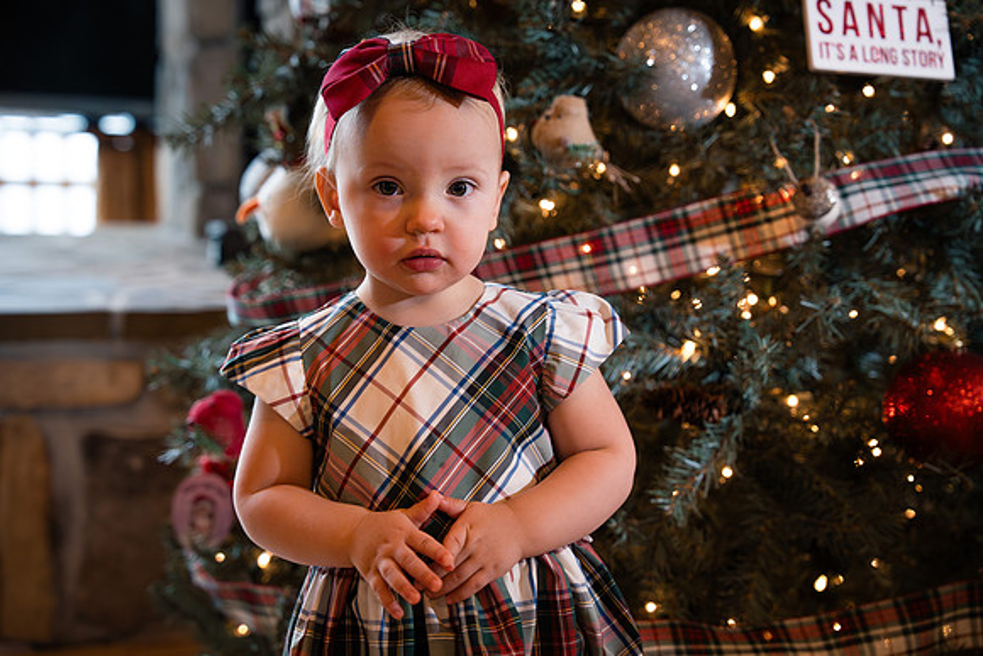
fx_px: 1830
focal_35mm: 67
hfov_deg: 30.1
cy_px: 328
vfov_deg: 20.3
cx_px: 492
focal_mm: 67
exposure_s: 1/160
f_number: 4
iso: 800
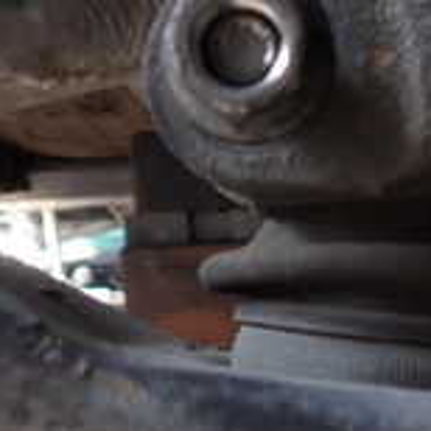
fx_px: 1211
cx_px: 341
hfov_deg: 20.0
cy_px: 339
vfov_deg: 20.0
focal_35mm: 86
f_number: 2.8
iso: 100
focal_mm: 4.5
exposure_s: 1/60
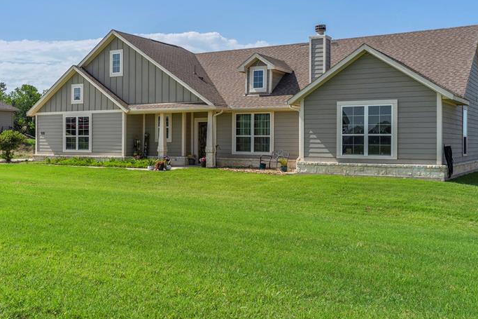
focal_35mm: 42
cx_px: 178
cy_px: 142
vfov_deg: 31.9
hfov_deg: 46.0
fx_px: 557
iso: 100
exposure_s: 1/500
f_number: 8
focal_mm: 28
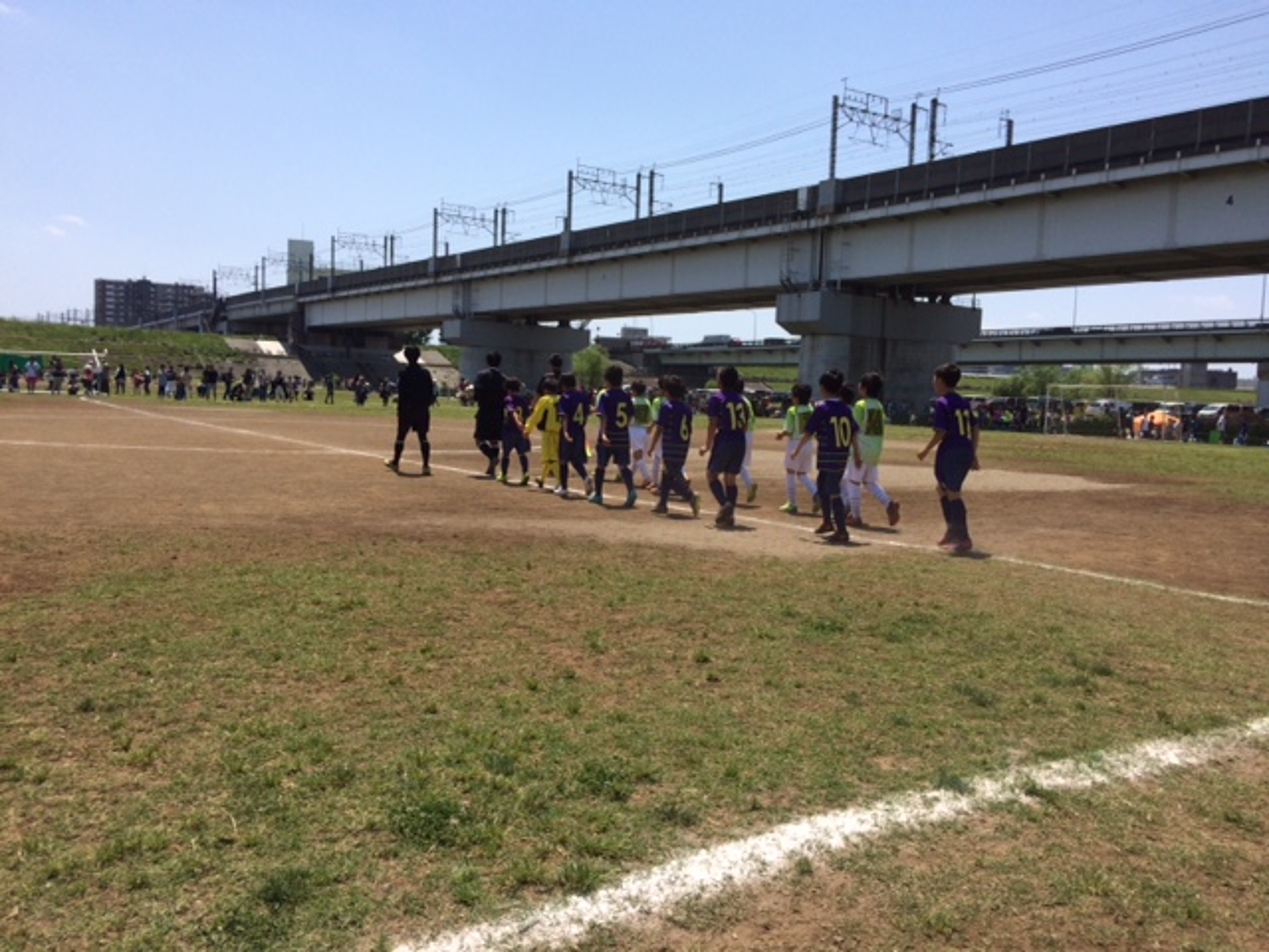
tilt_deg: -2.2
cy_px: 476
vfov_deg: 48.2
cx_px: 634
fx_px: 1063
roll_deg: -0.7
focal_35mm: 29
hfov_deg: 61.7
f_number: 2.2
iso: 32
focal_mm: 4.15
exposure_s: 1/3425
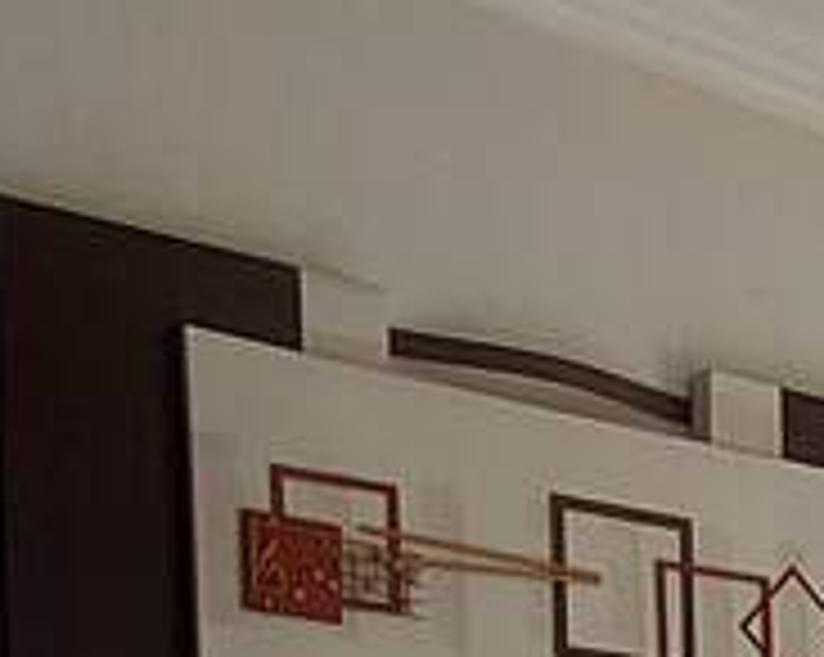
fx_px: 2436
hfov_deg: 16.1
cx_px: 1495
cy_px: 1242
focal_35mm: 100
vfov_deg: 13.5
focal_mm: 1.74
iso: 40
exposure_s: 1/161
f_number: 2.2
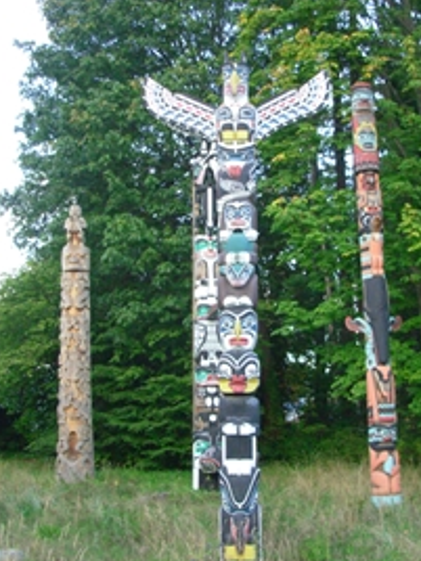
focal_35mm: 51
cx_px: 239
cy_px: 257
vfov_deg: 37.5
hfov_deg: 28.5
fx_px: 827
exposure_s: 1/128
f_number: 2.9
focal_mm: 6.3
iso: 200
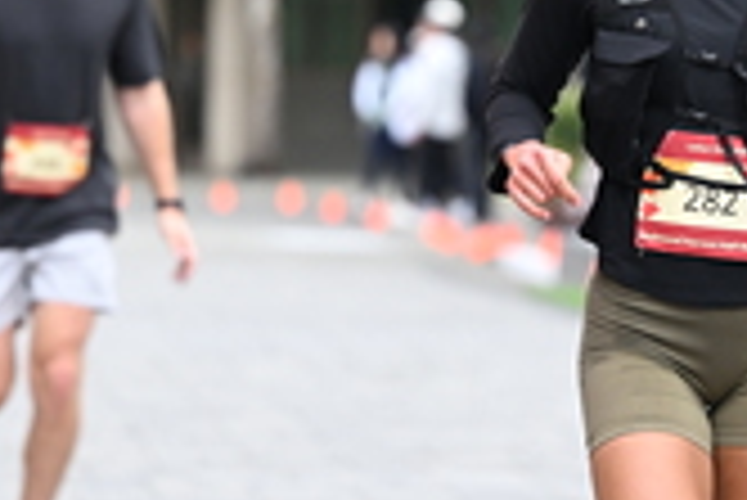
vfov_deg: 3.8
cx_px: 477
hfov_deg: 5.6
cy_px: 2
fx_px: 7580
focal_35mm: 365
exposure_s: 1/1600
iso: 640
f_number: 2.8
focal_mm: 110
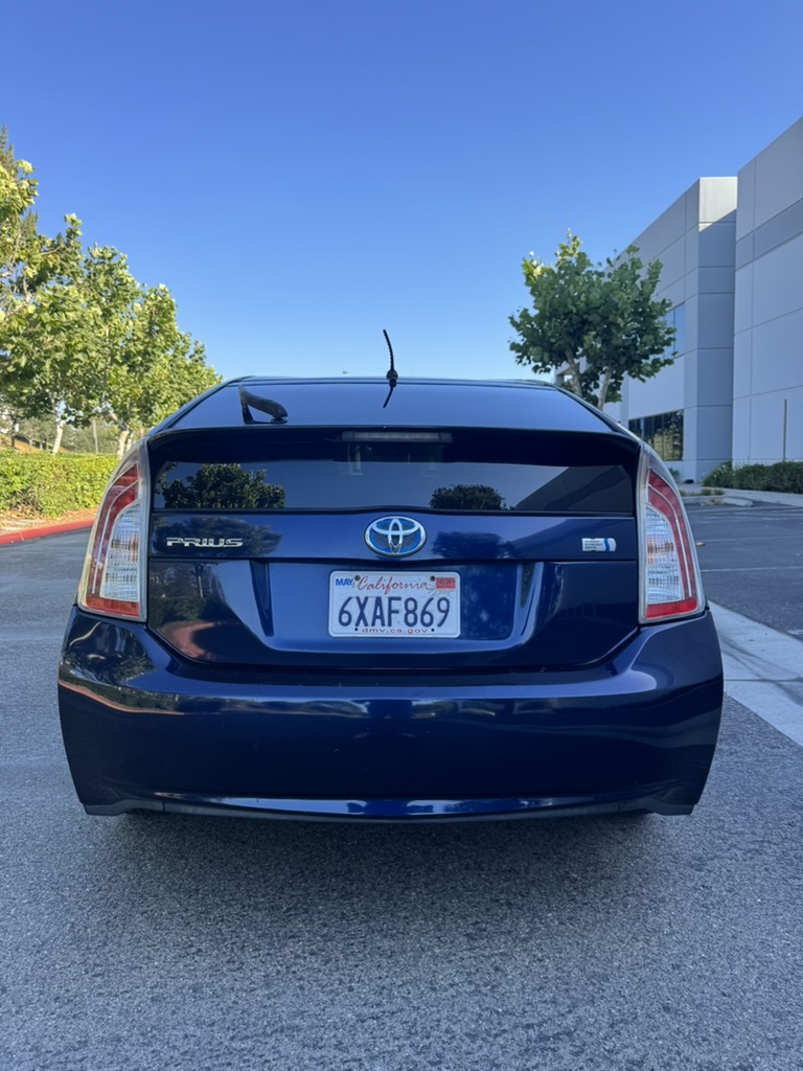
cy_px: 536
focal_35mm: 24
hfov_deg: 56.8
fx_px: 742
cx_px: 402
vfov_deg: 71.6
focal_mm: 6.76
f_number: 1.78
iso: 80
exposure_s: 1/723
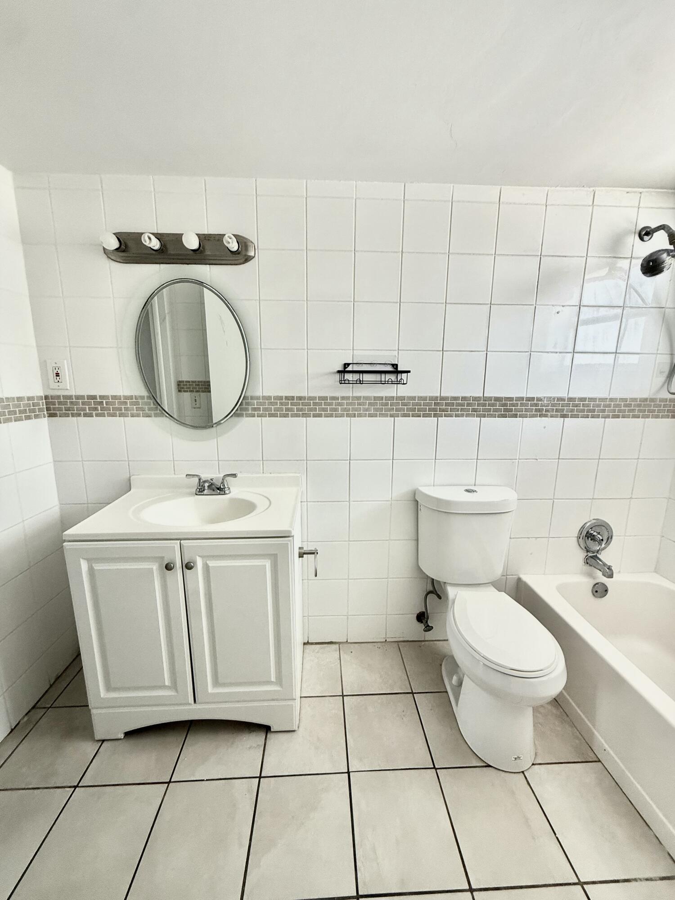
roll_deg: -1.0
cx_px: 338
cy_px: 450
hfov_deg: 85.7
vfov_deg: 102.1
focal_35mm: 14
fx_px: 364
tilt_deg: -11.0
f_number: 2.2
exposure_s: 1/99
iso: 160
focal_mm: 2.22
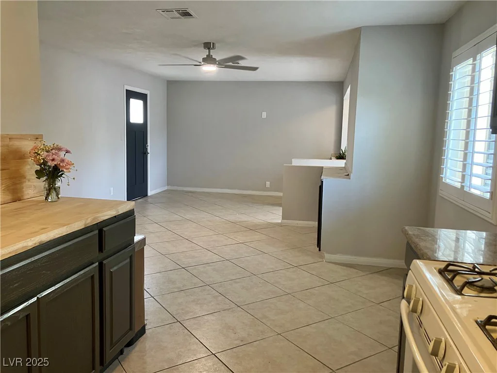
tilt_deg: -6.8
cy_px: 186
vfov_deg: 49.7
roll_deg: -1.4
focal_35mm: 28
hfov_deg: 63.4
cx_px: 248
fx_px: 402
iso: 250
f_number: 1.8
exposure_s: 1/60
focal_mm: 3.99
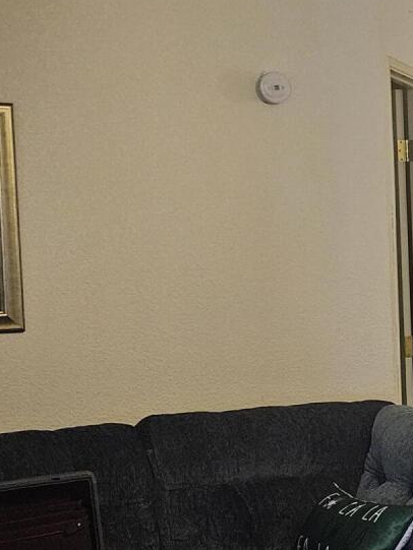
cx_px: 742
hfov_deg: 15.1
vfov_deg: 22.9
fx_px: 1352
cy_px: 352
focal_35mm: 85
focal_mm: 5.4
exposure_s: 1/120
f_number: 1.8
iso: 640
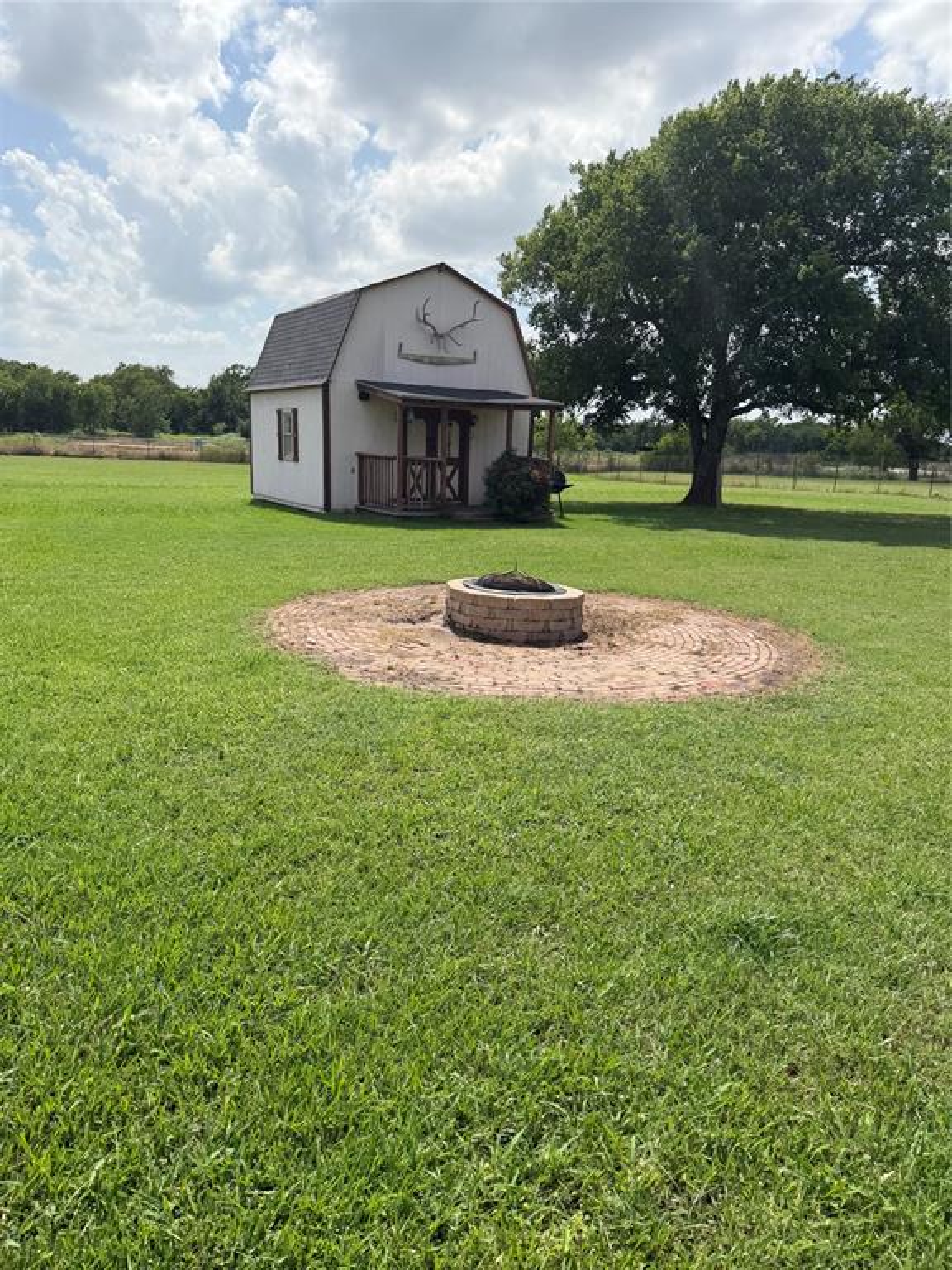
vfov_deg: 71.6
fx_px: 880
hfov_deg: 56.8
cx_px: 476
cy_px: 635
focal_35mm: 24
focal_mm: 6.76
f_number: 1.78
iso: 80
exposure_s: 1/5319
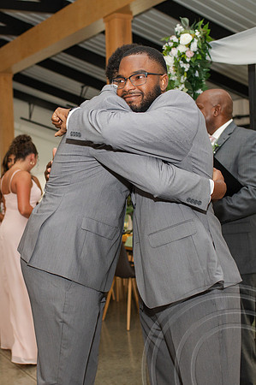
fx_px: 562
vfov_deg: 37.8
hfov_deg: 25.4
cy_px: 192
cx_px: 73
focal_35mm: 53
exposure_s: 1/200
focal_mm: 35
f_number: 3.2
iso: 800
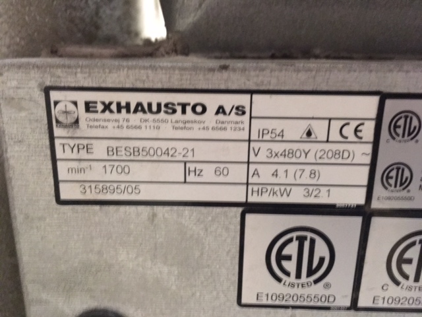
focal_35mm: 29
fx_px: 354
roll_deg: -1.0
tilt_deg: -15.8
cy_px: 158
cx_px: 211
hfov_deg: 61.7
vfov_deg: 48.2
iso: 400
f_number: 2.2
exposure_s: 1/15
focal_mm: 4.15
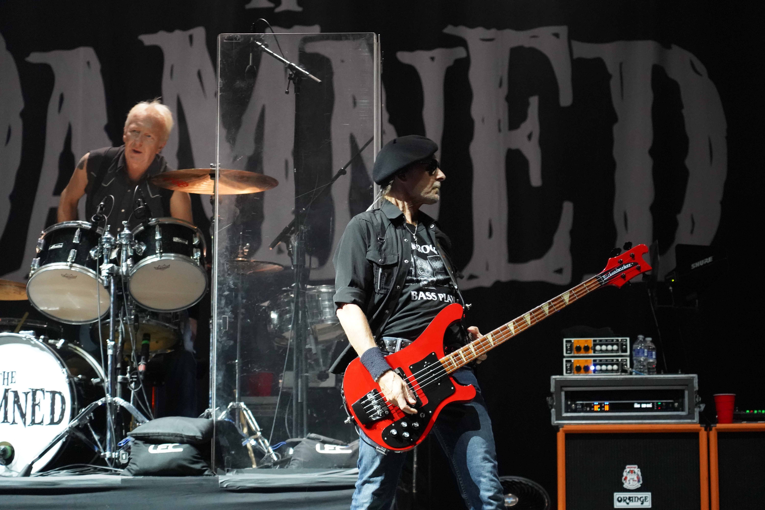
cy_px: 255
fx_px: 2040
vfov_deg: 14.3
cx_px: 382
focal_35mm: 96
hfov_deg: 21.2
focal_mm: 96
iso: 12800
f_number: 4
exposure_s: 1/125
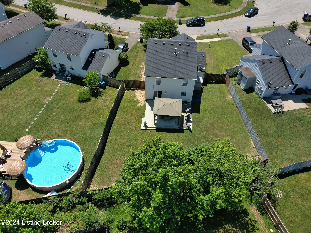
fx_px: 234
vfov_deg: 53.1
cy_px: 116
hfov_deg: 67.3
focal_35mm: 26
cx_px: 156
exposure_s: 1/1000
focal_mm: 4.74
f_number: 1.8
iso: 100
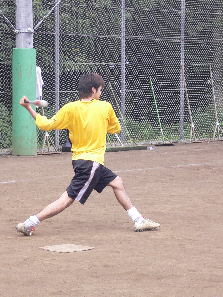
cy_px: 149
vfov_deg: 14.2
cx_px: 115
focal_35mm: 139
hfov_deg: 10.7
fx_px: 1194
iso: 100
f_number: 4.9
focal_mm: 16.1
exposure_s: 1/125
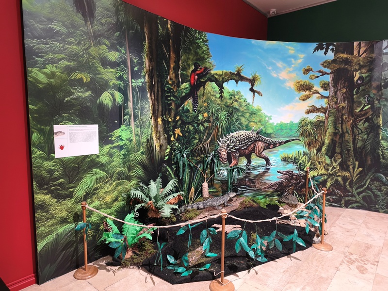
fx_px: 258
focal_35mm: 23
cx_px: 194
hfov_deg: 73.9
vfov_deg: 58.9
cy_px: 146
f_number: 1.62
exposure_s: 1/50
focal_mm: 6.45
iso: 800
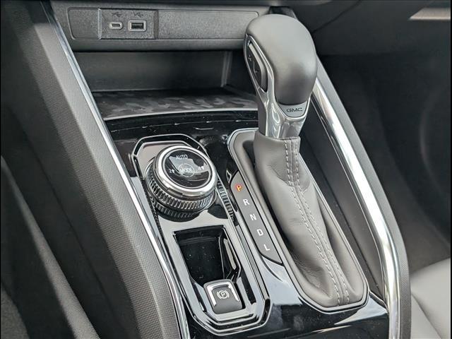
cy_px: 170
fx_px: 640
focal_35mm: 49
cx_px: 226
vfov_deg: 29.7
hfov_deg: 38.9
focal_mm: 6.9
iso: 373
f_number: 1.68
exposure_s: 1/714
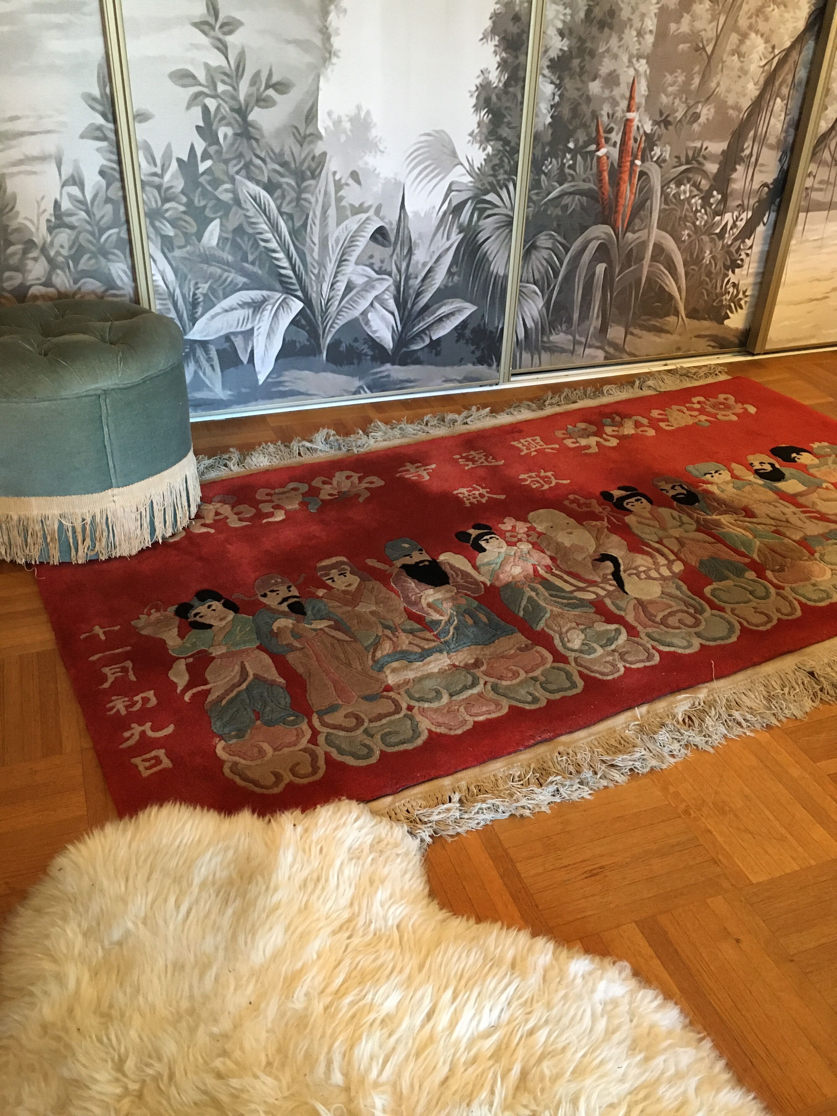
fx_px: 935
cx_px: 418
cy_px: 558
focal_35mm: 29
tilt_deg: -31.0
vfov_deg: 61.7
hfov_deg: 48.2
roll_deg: -2.4
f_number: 2.2
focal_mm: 4.15
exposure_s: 1/25
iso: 200
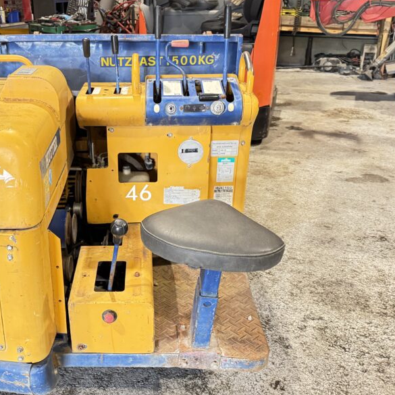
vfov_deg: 55.6
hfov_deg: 54.8
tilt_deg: -23.5
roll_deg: -0.5
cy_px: 199
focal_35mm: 29
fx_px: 374
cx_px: 141
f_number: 1.78
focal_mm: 6.76
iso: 800
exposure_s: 1/50
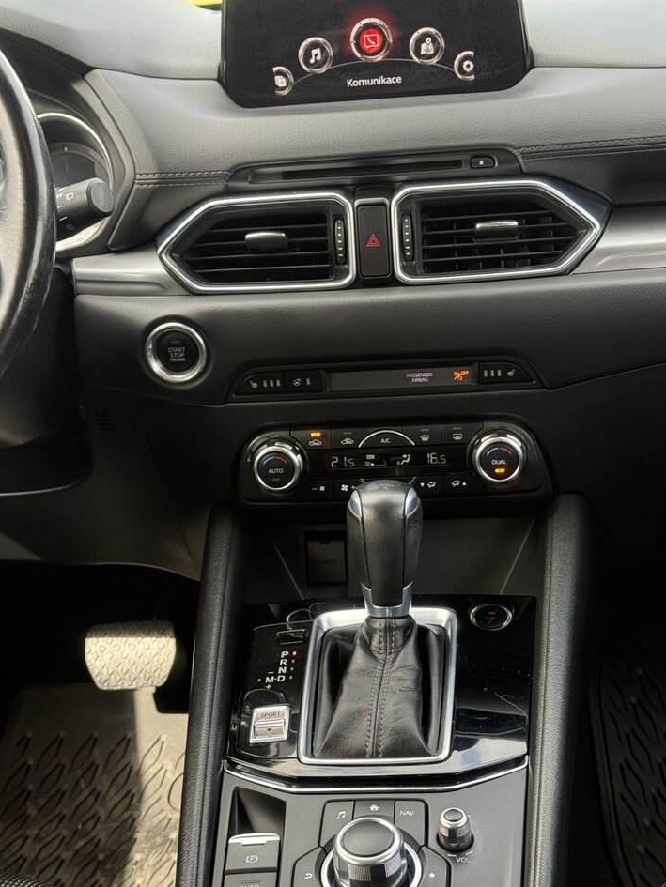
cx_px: 341
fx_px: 1334
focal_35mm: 52
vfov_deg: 36.8
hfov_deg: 28.0
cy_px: 438
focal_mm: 6.76
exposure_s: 1/206
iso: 125
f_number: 1.78
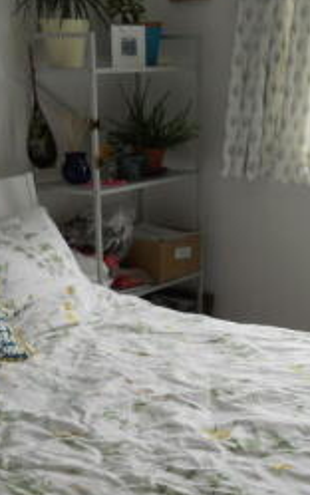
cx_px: 206
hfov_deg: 19.4
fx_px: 904
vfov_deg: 30.2
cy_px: 363
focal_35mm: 67
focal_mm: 4.9
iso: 80
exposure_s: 1/100
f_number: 3.2
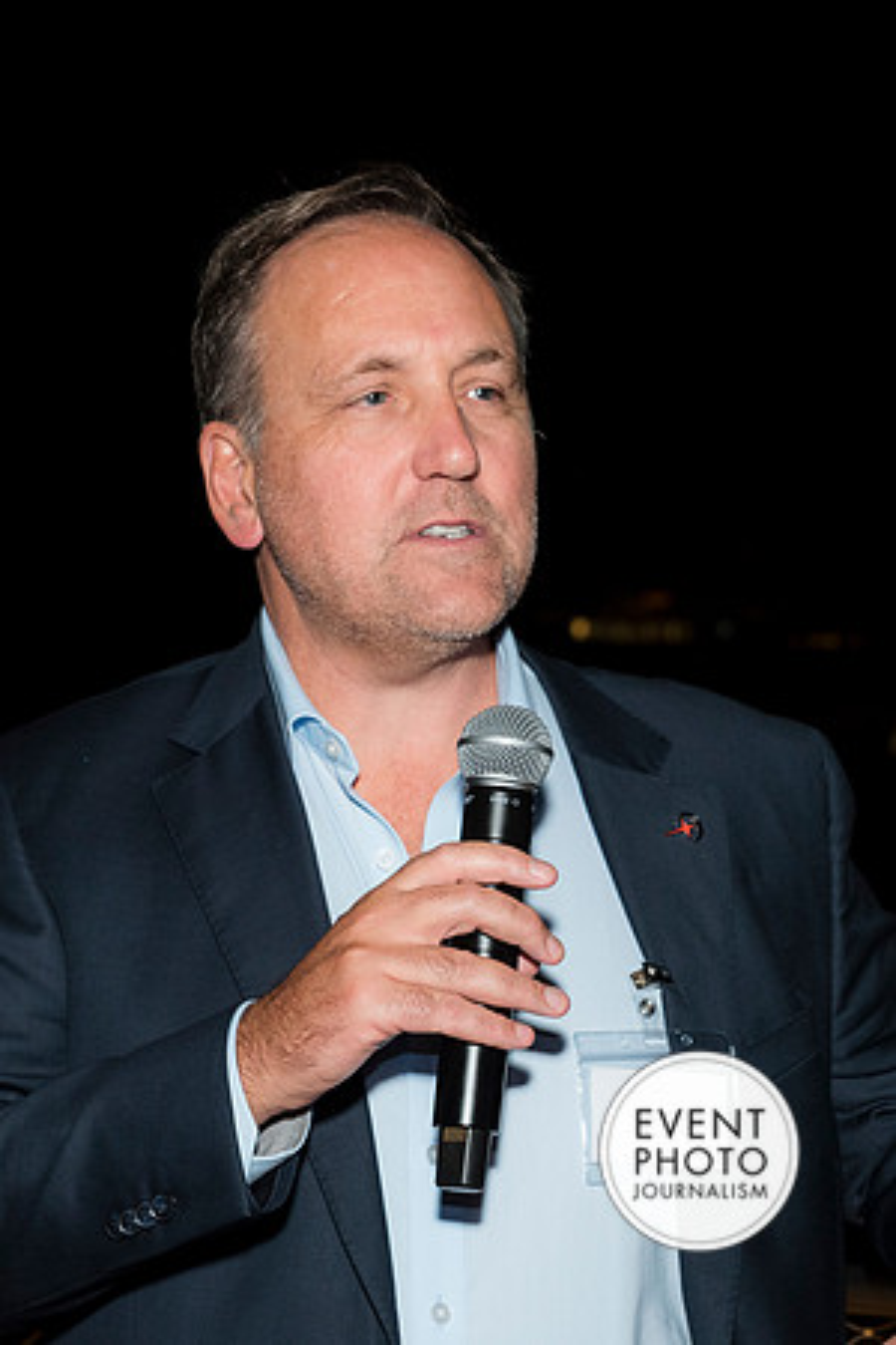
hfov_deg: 21.9
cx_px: 448
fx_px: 2314
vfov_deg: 32.4
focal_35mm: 62
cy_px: 672
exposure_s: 1/125
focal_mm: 62
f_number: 5.6
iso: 1250
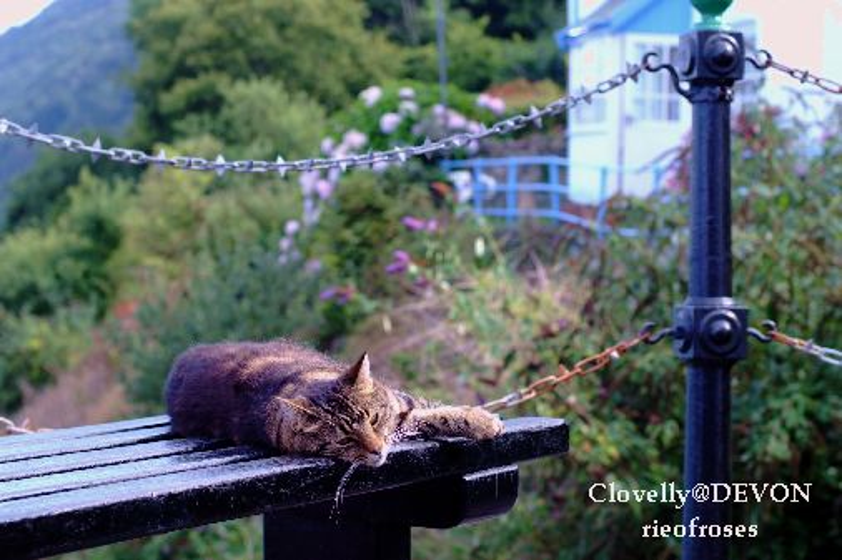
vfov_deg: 18.2
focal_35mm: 75
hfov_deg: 27.0
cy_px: 280
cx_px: 421
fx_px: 1753
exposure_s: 1/100
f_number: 5
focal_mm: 50
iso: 100
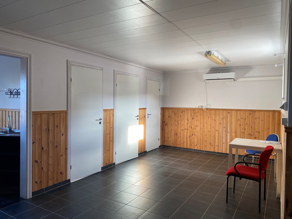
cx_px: 146
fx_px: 219
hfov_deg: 67.3
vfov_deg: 53.1
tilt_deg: -3.0
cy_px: 110
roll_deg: -1.3
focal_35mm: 26
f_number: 1.8
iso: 100
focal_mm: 4.25
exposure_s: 1/122
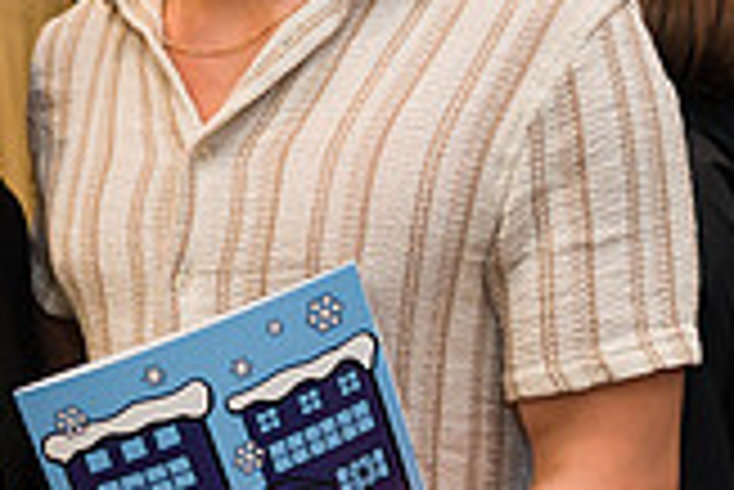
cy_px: 211
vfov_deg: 13.3
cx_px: 104
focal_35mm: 103
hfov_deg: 19.5
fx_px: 2102
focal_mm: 29
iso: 400
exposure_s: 1/200
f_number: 3.2
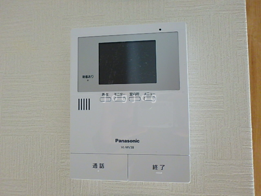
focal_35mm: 21
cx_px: 130
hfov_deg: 79.0
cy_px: 98
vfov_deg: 63.4
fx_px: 158
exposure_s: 1/30
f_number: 3.5
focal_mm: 3.7
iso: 320
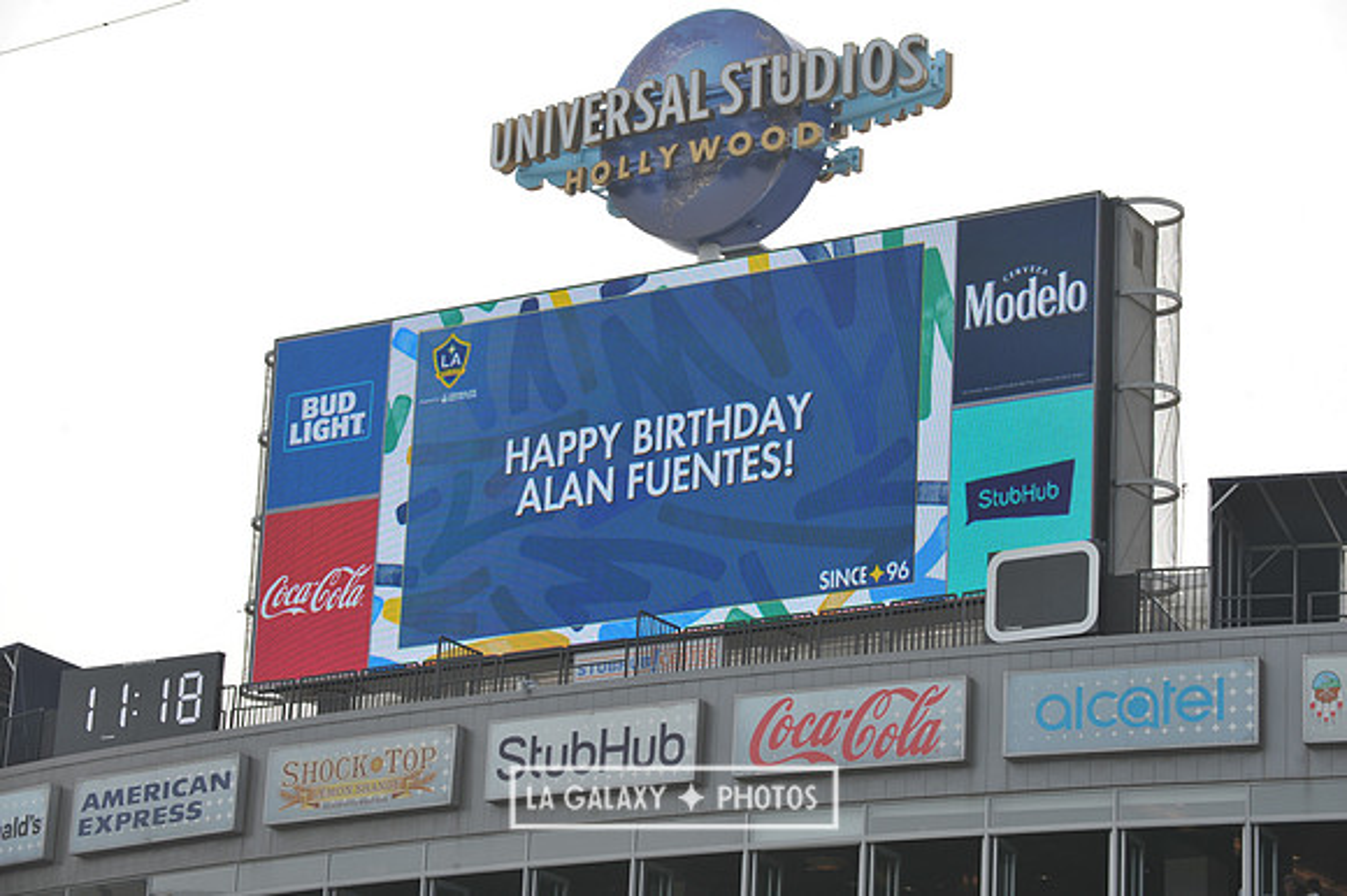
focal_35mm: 120
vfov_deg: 11.4
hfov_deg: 17.1
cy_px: 448
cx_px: 674
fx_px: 4487
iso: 200
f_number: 10
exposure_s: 1/400
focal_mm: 120
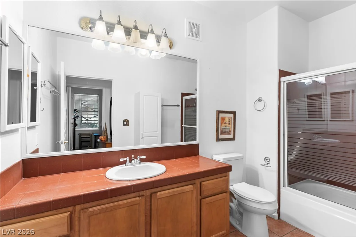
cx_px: 178
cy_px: 118
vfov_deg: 70.5
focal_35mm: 17
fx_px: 168
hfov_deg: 93.3
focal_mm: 17
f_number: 8
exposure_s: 1/6
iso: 400
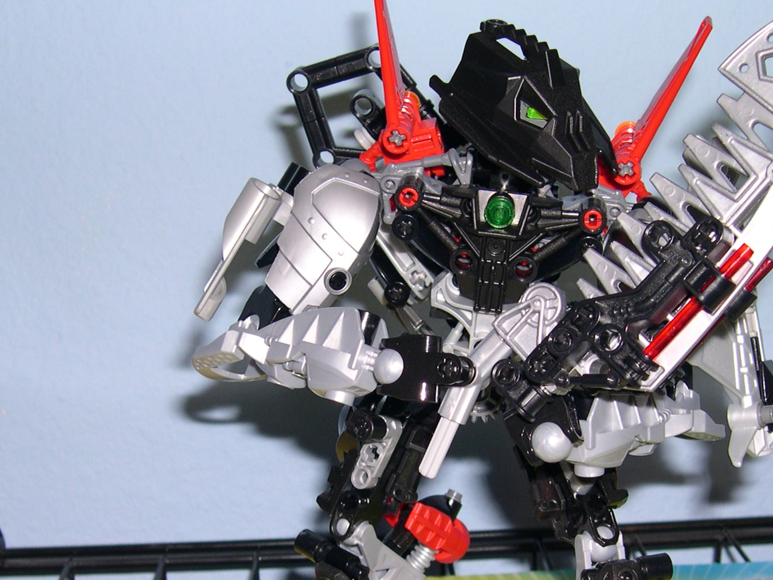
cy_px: 412
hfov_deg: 30.2
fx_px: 1429
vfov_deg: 22.8
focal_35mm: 64
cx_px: 331
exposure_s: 1/60
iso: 100
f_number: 2.8
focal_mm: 8
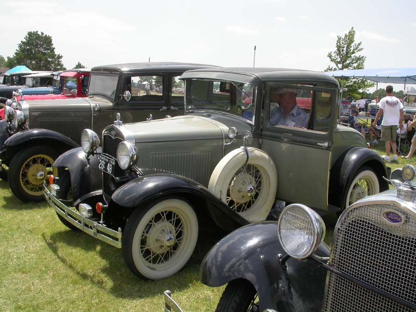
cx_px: 208
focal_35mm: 38
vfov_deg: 37.7
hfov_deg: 49.0
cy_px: 156
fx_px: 457
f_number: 7.5
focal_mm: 7.85
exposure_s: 1/229
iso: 100
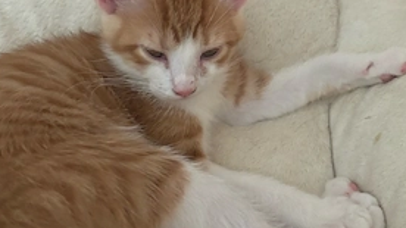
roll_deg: -7.5
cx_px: 199
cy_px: 91
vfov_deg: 28.9
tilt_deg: -33.0
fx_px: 441
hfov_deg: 49.4
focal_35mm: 41
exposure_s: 1/40
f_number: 1.6
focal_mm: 5.96
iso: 640
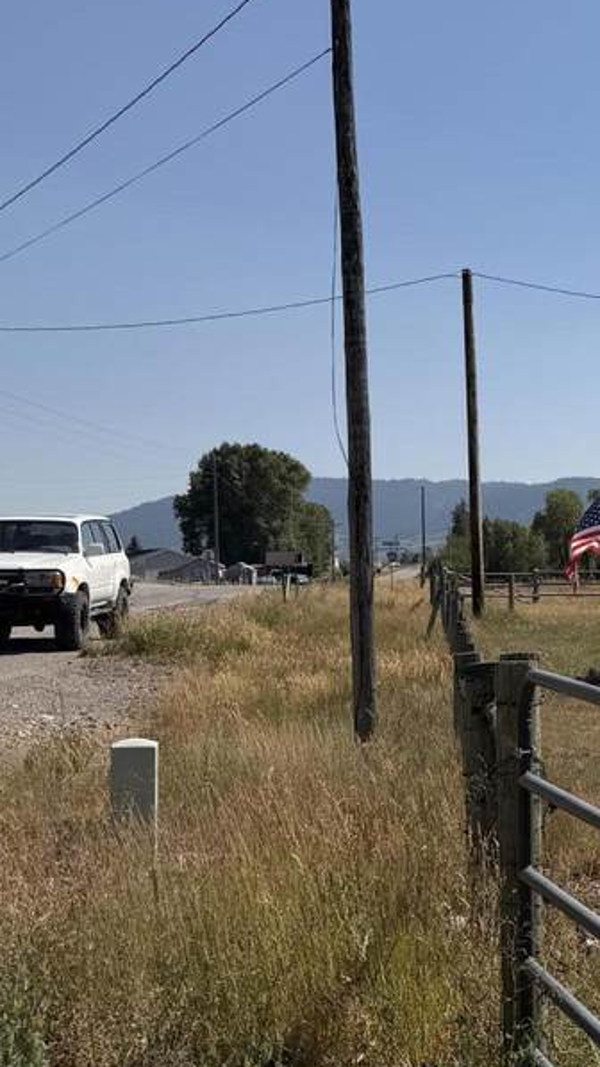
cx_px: 929
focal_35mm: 56
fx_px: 1585
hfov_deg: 18.7
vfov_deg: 37.2
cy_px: 519
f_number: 1.78
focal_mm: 6.76
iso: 80
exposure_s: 1/7353
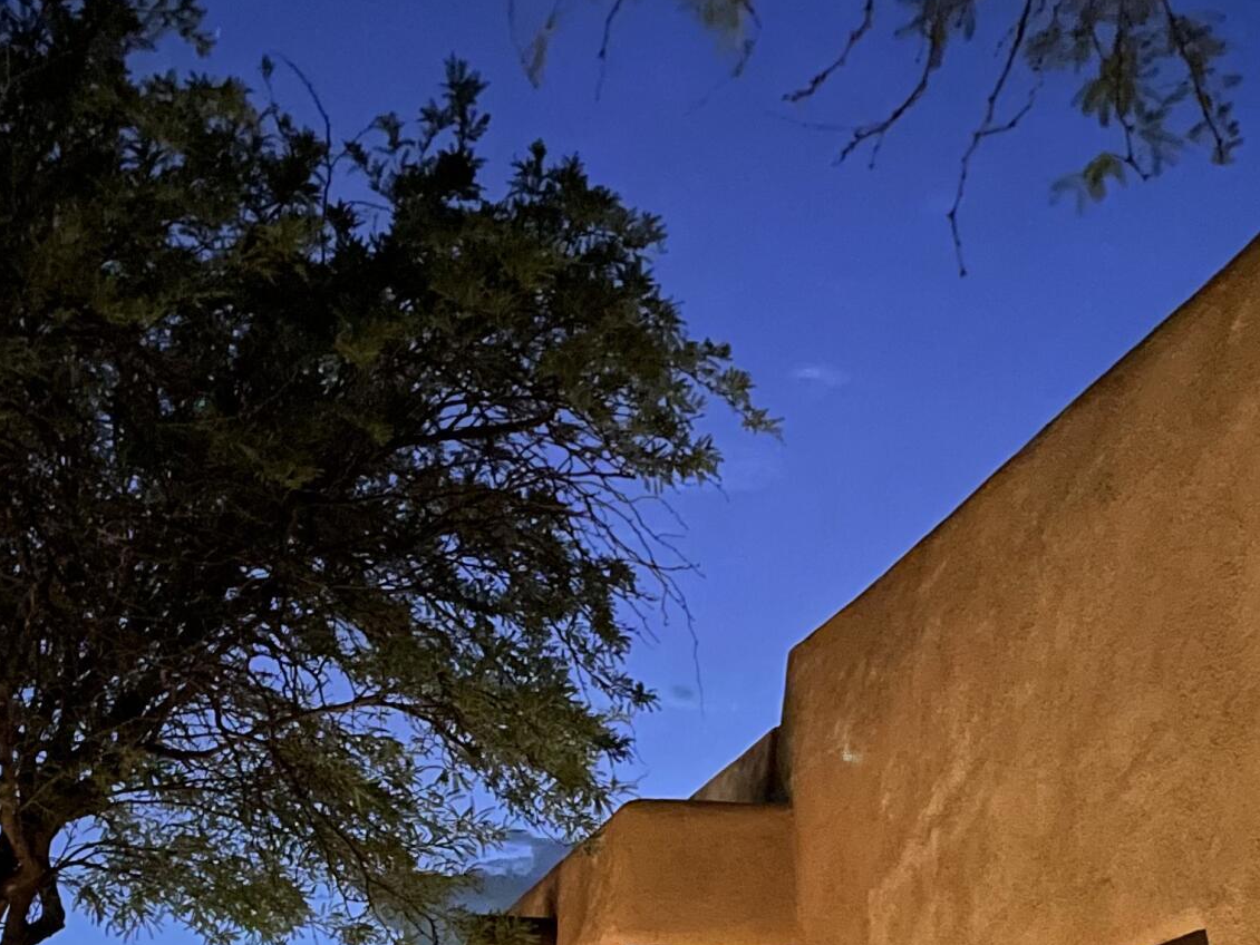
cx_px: 632
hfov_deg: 28.2
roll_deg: -0.2
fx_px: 2512
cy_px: 1016
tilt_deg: +7.5
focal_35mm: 69
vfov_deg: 20.4
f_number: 1.6
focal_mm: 4.2
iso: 800
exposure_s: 1/4
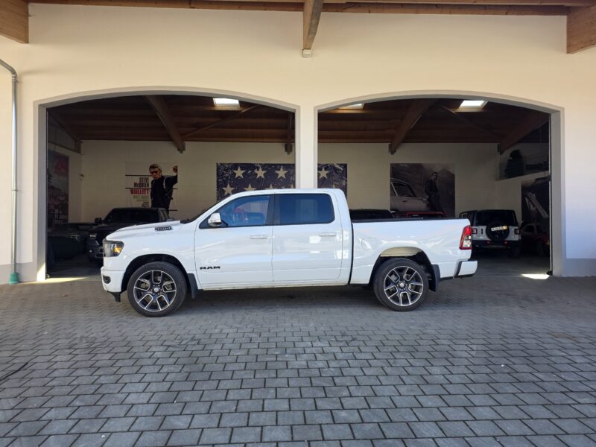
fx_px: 396
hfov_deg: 73.9
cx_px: 298
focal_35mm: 23
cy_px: 224
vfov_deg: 58.9
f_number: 1.7
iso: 40
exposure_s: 1/359
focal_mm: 6.25
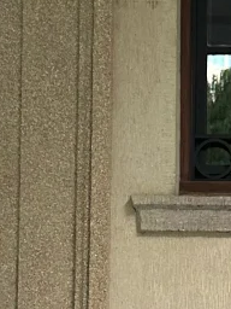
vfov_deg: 14.0
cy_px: 408
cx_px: 291
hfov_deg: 10.8
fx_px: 1201
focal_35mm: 135
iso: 320
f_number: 1.78
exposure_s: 1/60
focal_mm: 6.86
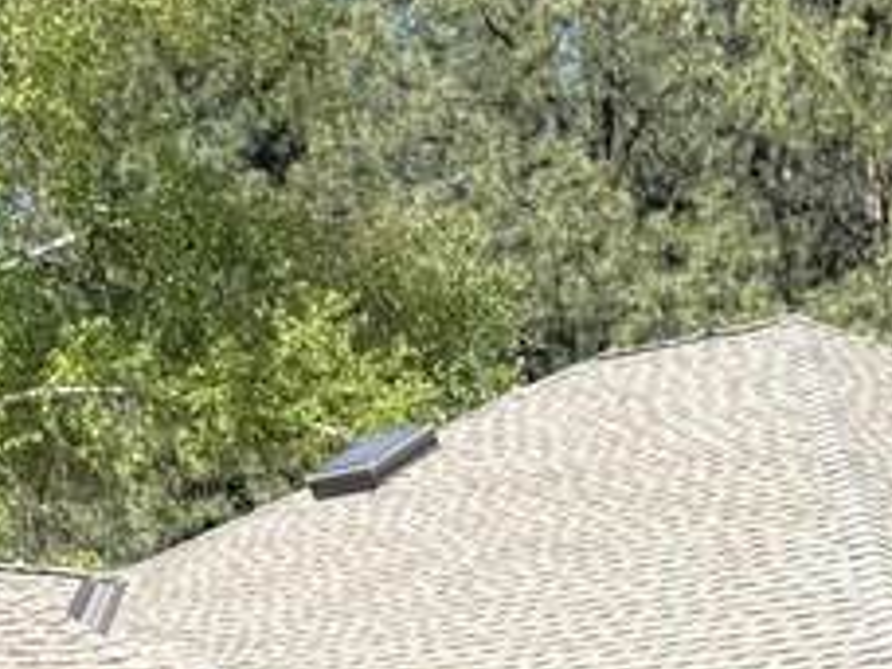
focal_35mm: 135
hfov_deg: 14.4
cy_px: 1225
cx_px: -27
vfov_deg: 10.3
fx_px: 3479
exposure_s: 1/2299
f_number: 1.78
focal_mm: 6.76
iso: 80
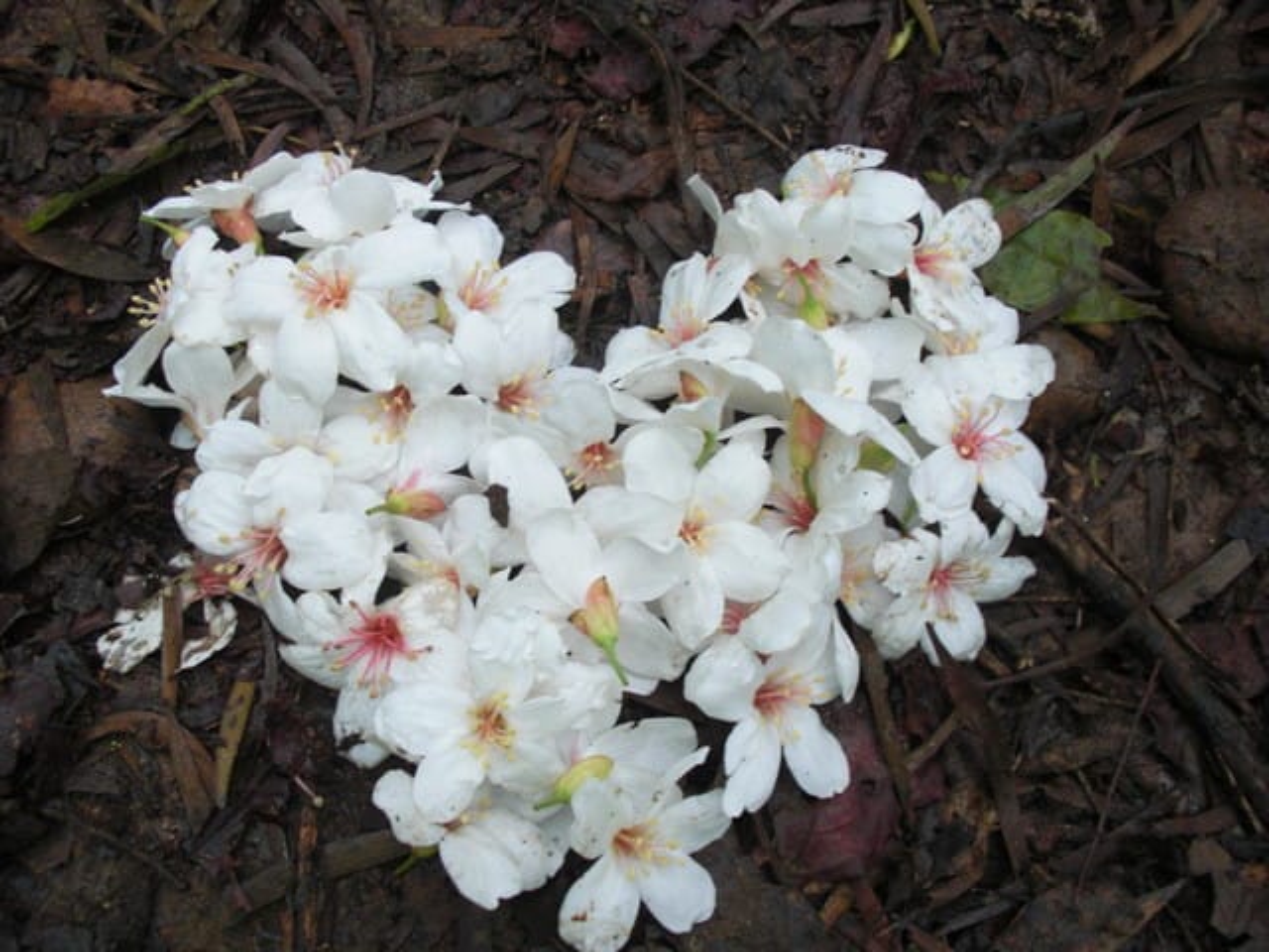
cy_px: 476
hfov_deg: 51.4
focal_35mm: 36
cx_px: 634
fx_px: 1320
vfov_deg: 39.7
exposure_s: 1/80
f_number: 2.8
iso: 200
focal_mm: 6.3
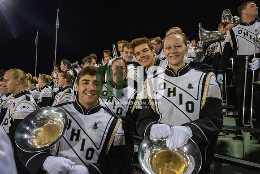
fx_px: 209
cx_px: 130
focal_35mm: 29
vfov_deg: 45.0
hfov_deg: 63.6
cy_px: 87
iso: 3200
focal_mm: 29
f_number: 4
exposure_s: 1/500
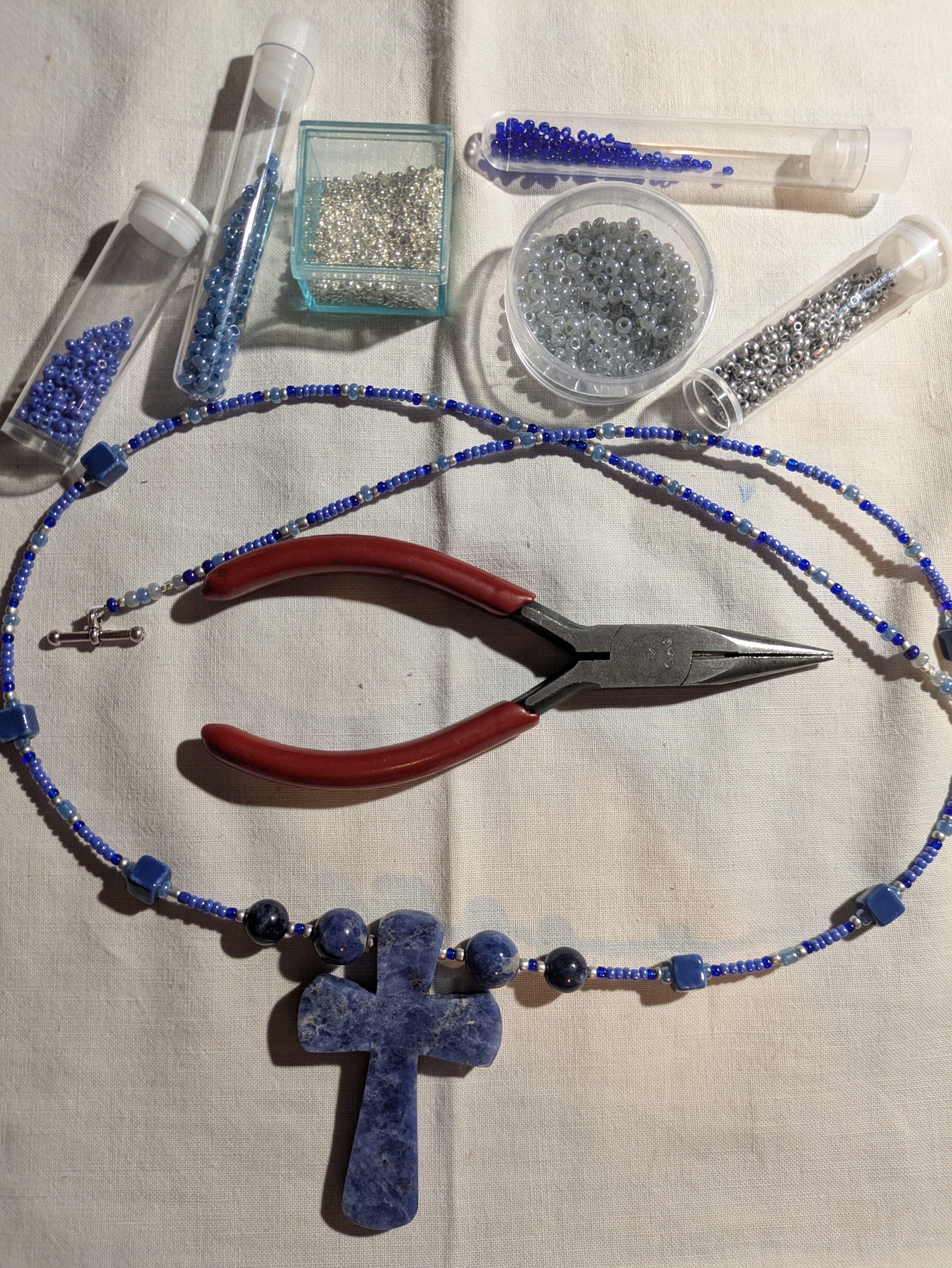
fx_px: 916
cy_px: 634
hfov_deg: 54.9
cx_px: 476
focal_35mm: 25
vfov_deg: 69.4
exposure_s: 1/25
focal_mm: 5.43
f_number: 1.89
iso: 74
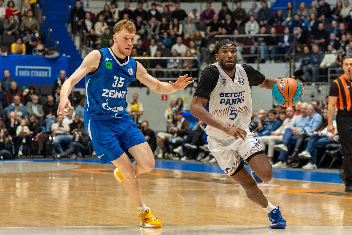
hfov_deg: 15.9
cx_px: 210
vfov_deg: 10.7
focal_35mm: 128
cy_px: 69
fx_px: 1256
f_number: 2.8
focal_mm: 70
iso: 2500
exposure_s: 1/1000
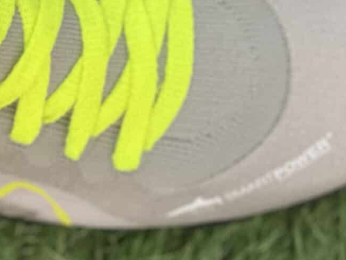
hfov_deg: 9.9
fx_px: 1989
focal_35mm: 199
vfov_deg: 7.4
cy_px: -64
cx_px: 15
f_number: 2
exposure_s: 1/33
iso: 250
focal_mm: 6
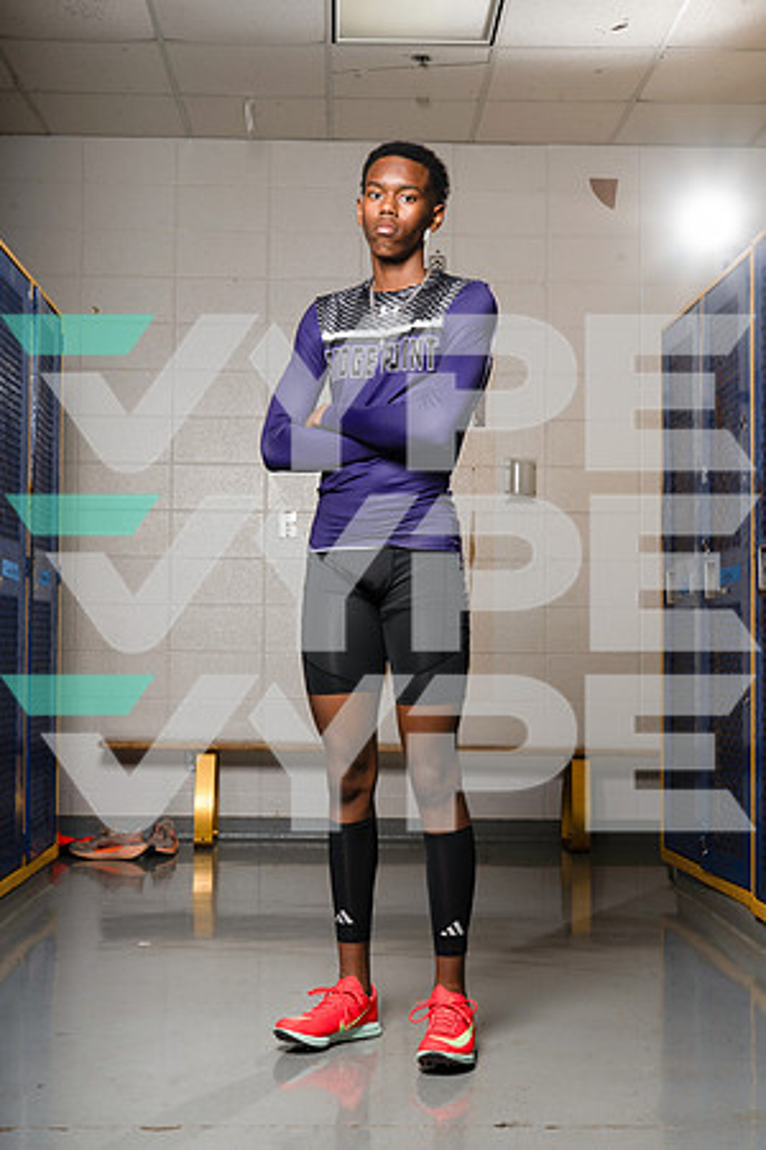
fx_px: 1596
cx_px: 383
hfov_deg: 27.0
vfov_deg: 39.6
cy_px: 575
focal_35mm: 50
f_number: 11
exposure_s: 1/250
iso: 125
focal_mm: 50
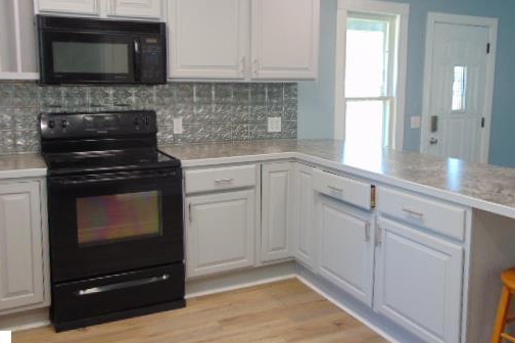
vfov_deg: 39.9
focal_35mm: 33
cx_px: 272
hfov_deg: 57.2
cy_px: 146
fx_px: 472
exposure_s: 1/30
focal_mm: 4.5
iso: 160
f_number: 3
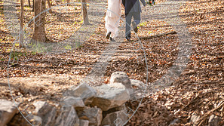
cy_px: 15
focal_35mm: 111
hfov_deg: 19.3
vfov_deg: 10.9
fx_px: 659
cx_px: 112
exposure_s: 1/125
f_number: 2.8
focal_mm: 70
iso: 100
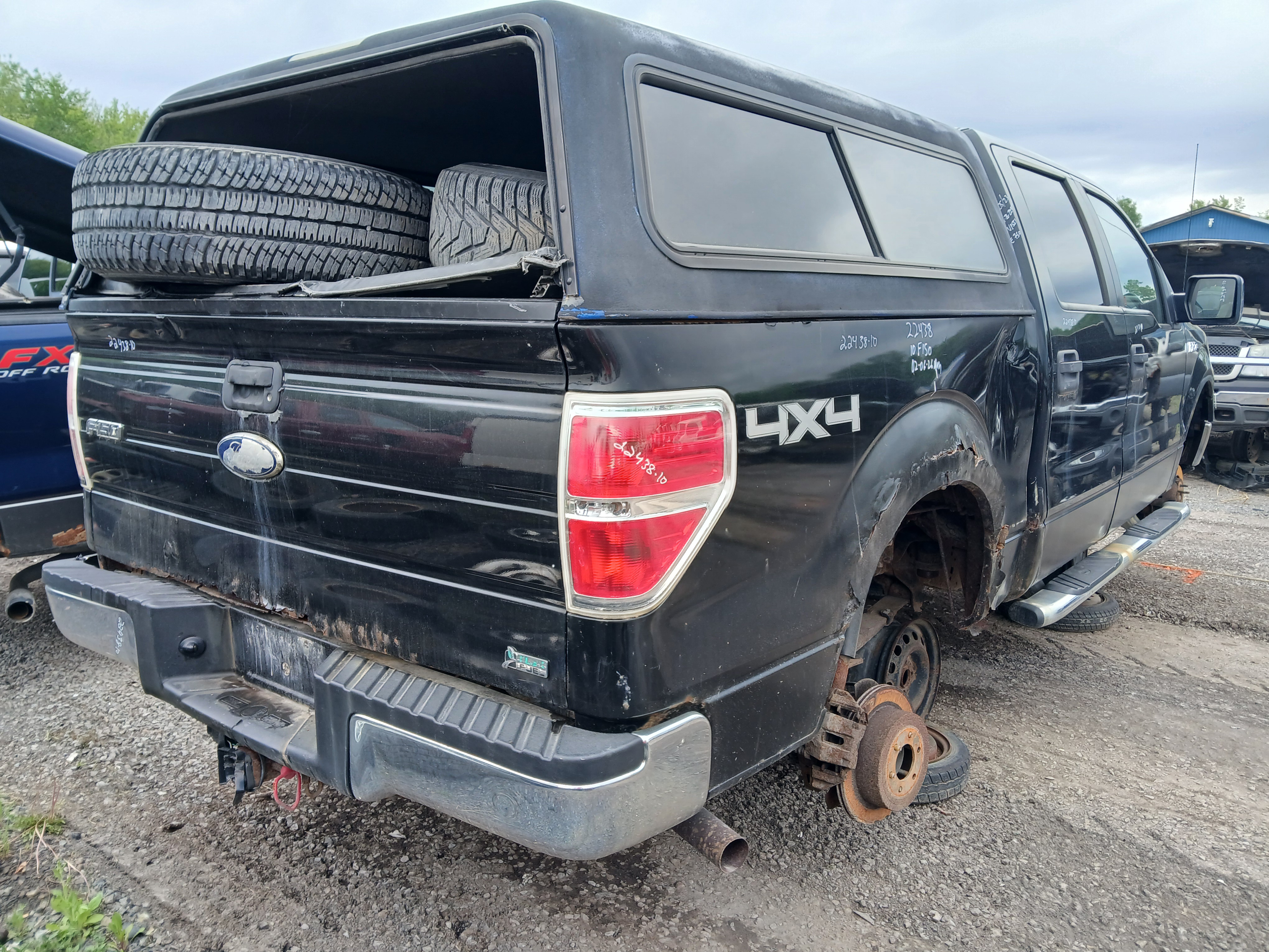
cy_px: 476
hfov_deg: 67.3
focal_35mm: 26
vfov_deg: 53.1
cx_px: 634
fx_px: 953
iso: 25
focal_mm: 3.98
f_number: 1.8
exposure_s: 1/120
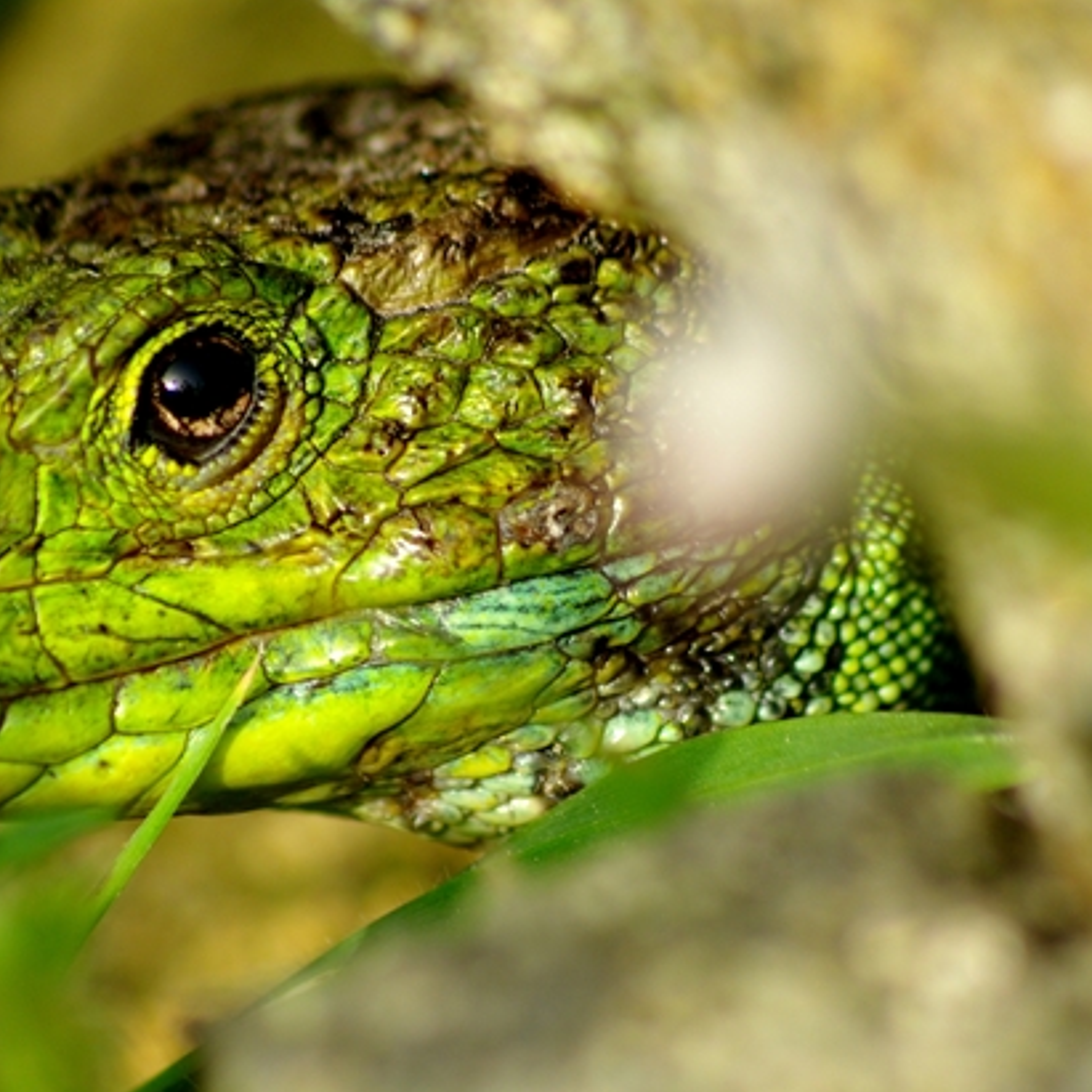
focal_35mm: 837
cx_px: 507
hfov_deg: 2.1
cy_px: 622
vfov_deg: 2.1
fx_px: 29873
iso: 200
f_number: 6.7
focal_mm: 300
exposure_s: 1/125
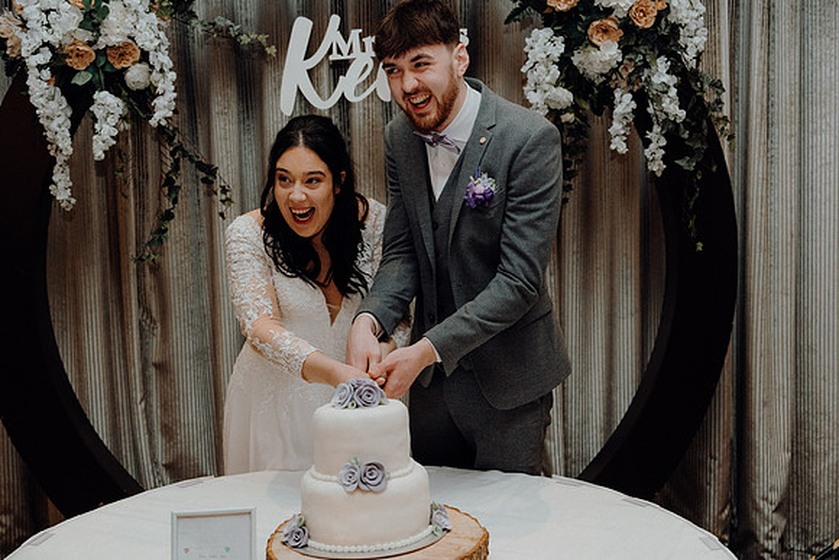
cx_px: 420
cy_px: 280
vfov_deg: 31.9
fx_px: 979
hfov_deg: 46.4
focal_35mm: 42
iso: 2500
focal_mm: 42
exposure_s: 1/200
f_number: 3.5
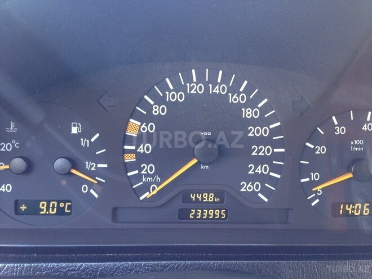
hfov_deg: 55.4
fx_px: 355
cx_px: 186
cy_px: 140
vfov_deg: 42.9
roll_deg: -3.2
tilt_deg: -17.3
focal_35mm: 33
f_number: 2.4
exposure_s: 1/20
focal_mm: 4.12
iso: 100
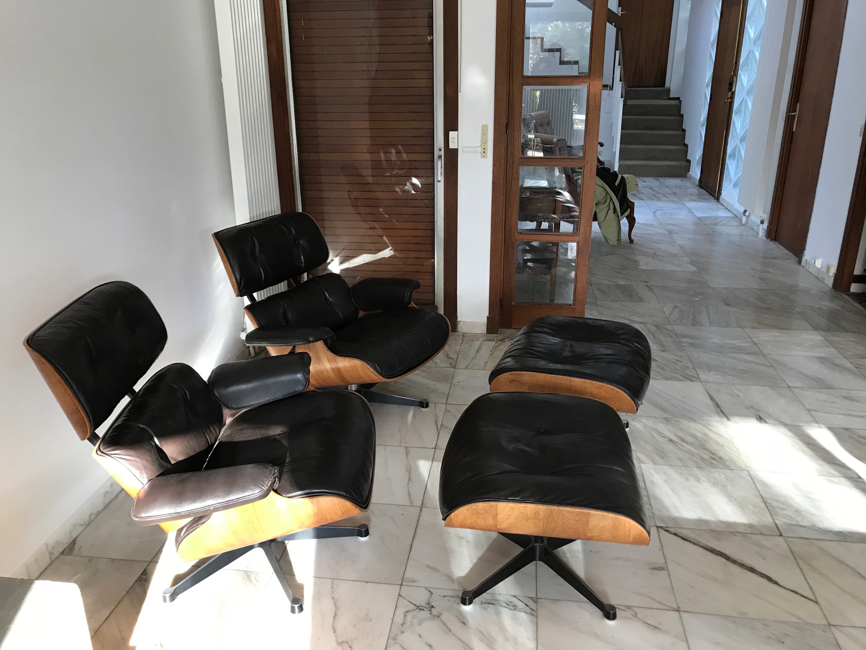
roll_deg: +0.9
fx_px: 700
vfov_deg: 49.7
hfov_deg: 63.4
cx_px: 433
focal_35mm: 28
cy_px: 325
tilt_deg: -19.8
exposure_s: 1/33
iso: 40
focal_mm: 3.99
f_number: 1.8
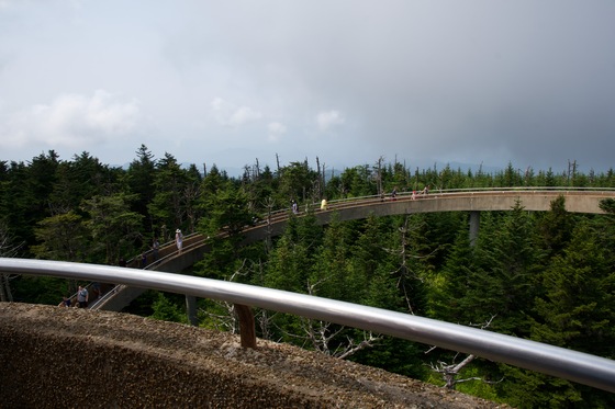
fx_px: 410
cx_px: 308
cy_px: 204
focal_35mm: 24
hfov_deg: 73.8
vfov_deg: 53.1
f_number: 10
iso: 200
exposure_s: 1/400
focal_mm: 16
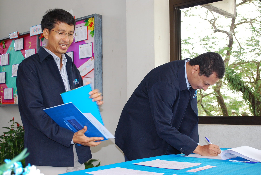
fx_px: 370
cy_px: 88
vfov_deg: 26.6
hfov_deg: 38.8
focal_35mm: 51
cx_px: 130
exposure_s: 1/50
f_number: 5
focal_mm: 34
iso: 400
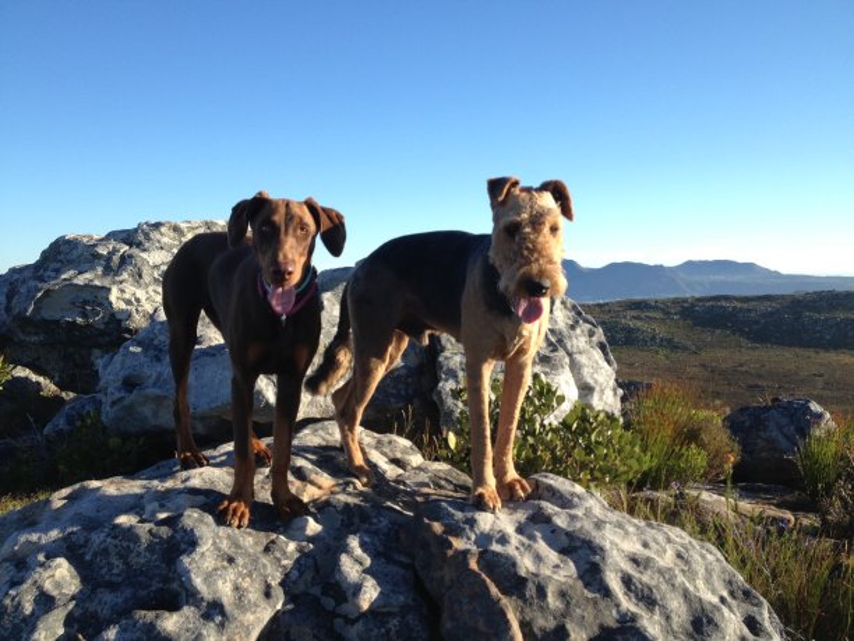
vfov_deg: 40.7
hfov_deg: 52.6
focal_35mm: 35
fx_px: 863
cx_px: 427
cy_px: 320
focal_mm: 4.28
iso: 50
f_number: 2.4
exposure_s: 1/876
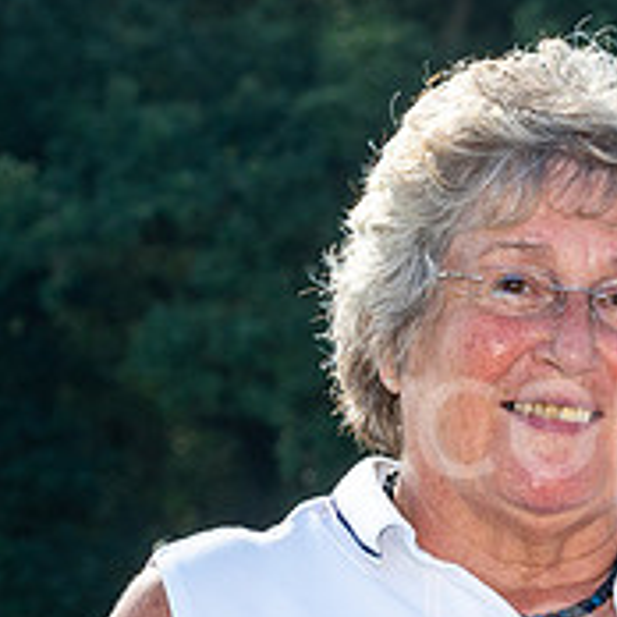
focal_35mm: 319
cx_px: 1018
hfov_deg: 5.4
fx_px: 6433
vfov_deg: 5.5
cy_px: 664
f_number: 9
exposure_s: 1/250
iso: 200
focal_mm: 75
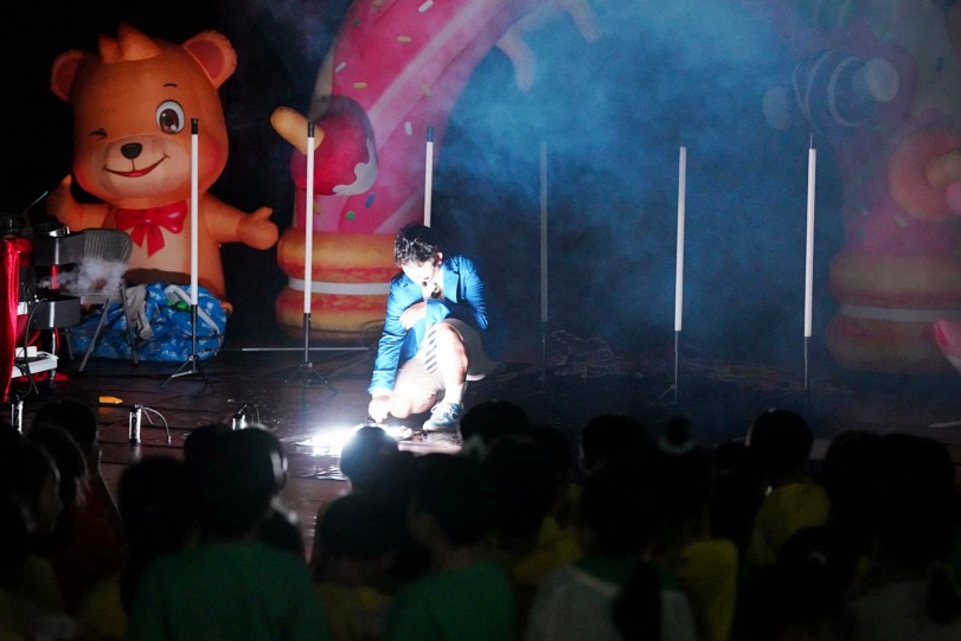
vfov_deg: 12.3
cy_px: 309
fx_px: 2963
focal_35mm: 111
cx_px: 438
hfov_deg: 18.4
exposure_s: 1/100
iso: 12800
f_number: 2.8
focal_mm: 100
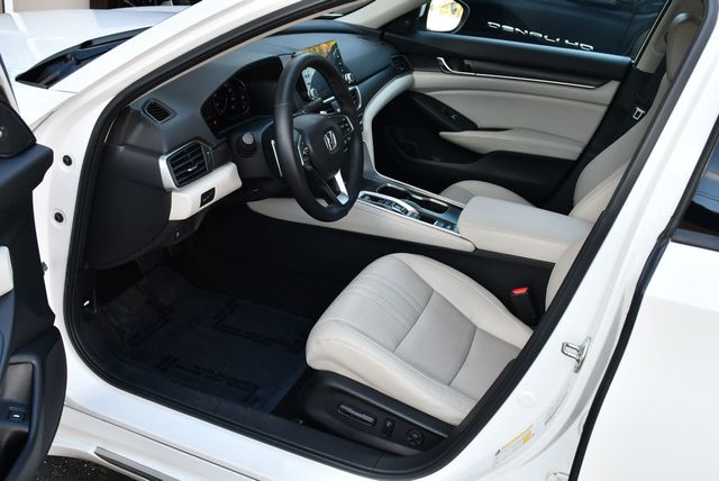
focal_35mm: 36
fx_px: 720
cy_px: 240
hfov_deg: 53.1
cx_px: 360
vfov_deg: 36.9
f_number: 4.5
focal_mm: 18
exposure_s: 1/250
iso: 400
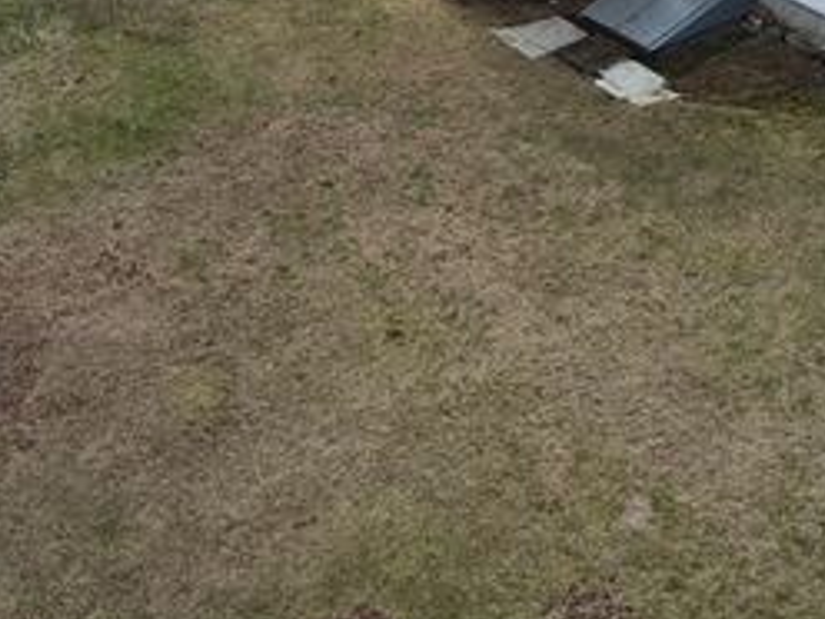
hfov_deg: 19.6
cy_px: -403
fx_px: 2359
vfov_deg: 13.7
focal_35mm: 99
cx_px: 679
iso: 100
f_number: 2.8
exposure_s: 1/240
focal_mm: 4.5
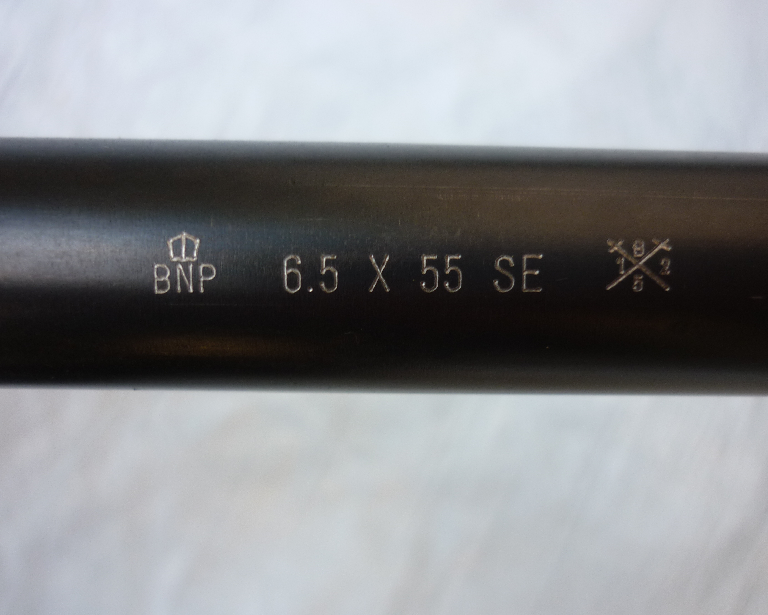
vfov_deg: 40.1
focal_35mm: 37
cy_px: 315
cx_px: 415
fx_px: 841
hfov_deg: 49.0
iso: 80
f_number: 2.8
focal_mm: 5.5
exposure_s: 1/50
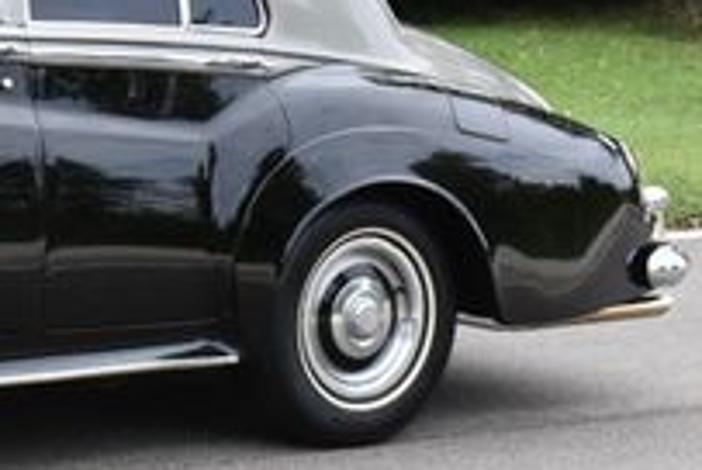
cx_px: -315
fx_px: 2773
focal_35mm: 142
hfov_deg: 13.7
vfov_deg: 9.7
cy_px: 118
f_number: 8
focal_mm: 30
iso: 560
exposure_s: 1/500
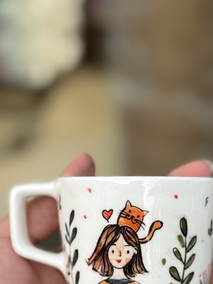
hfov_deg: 16.9
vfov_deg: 22.1
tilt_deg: -28.4
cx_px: 142
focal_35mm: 87
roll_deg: -1.4
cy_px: 238
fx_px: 714
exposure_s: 1/50
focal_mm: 6.76
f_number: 1.78
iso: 50
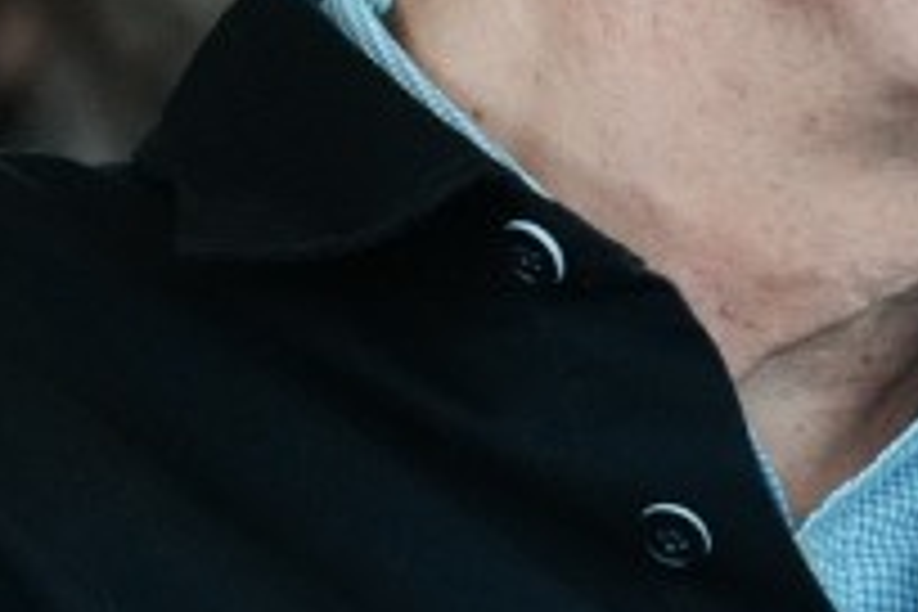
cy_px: 662
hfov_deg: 0.9
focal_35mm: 2353
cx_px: 1818
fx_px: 59997
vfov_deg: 0.6
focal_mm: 400
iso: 3200
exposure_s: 1/2000
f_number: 2.8
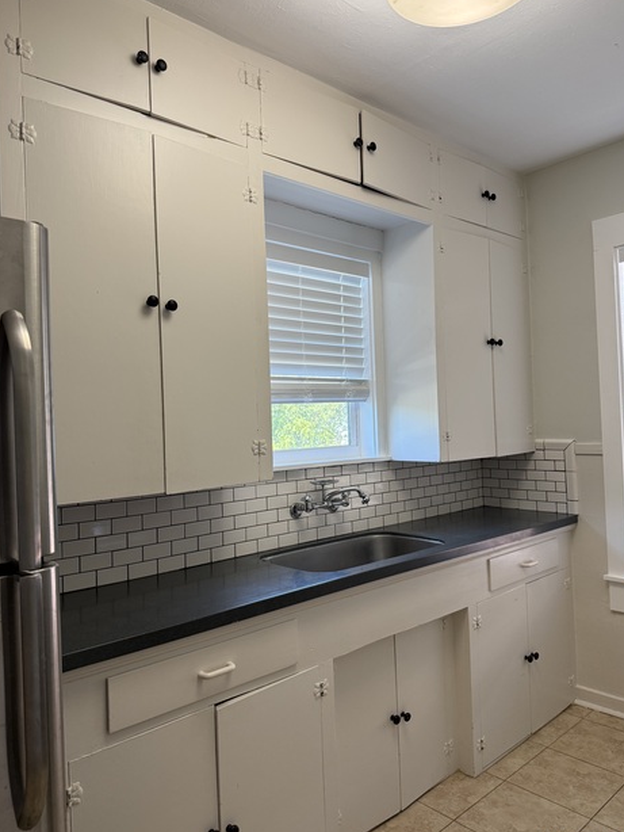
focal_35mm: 25
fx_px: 600
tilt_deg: +0.2
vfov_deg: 69.4
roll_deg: +1.4
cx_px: 318
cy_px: 415
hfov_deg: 54.9
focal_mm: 6.76
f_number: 1.78
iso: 160
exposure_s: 1/120
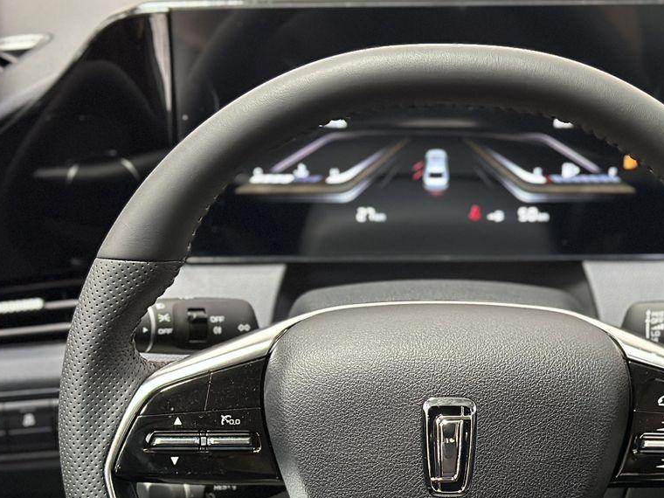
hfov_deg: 21.4
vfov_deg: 16.1
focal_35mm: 91
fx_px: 1746
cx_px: 451
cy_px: 430
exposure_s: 1/33
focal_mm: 6.86
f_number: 1.78
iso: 500
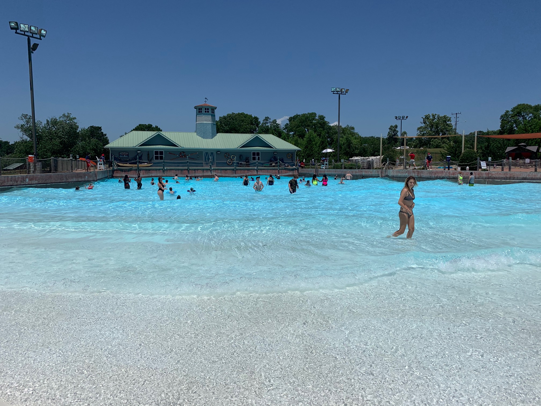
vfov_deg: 53.1
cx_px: 270
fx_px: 406
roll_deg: +0.2
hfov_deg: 67.3
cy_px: 203
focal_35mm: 26
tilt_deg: -4.2
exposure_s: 1/8696
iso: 25
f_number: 1.8
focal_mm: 4.25
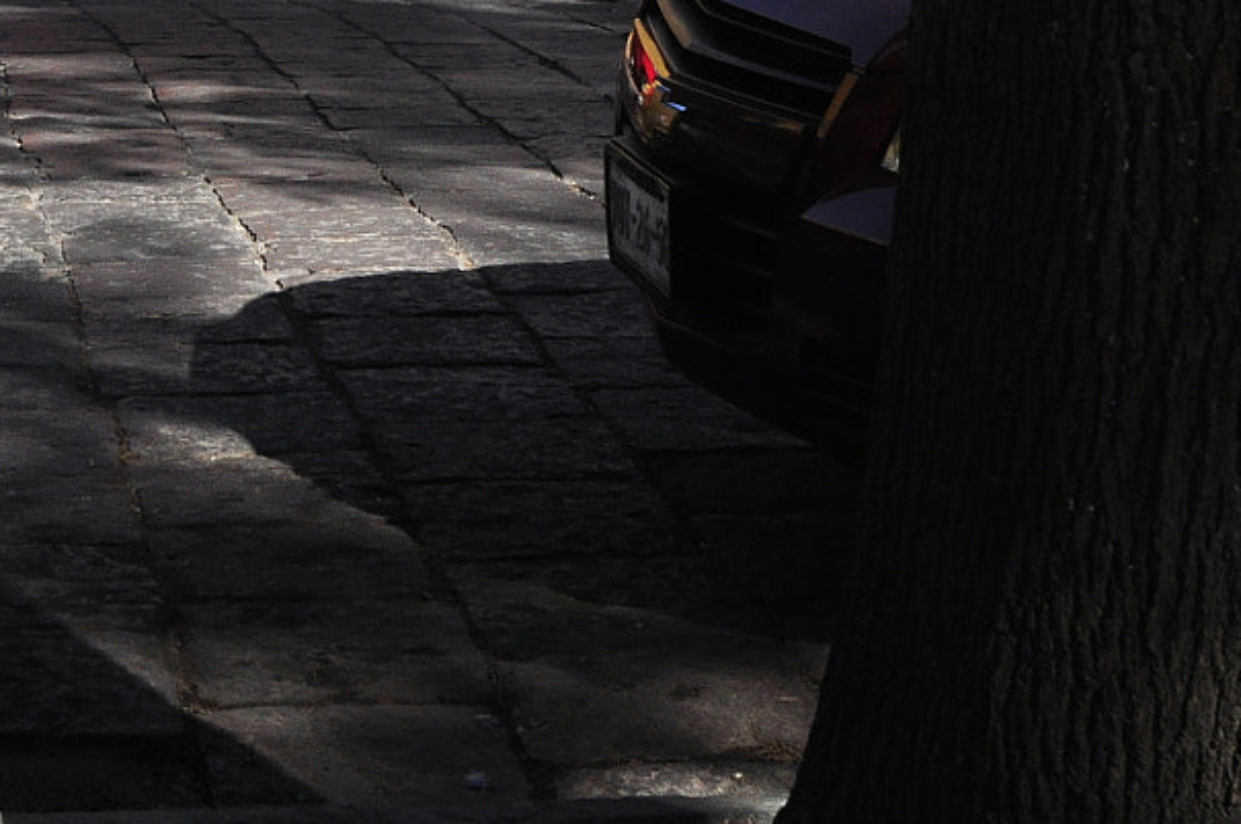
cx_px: -96
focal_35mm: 111
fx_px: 3822
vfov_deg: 12.0
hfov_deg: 17.8
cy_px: -179
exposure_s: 1/500
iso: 400
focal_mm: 28
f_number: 13
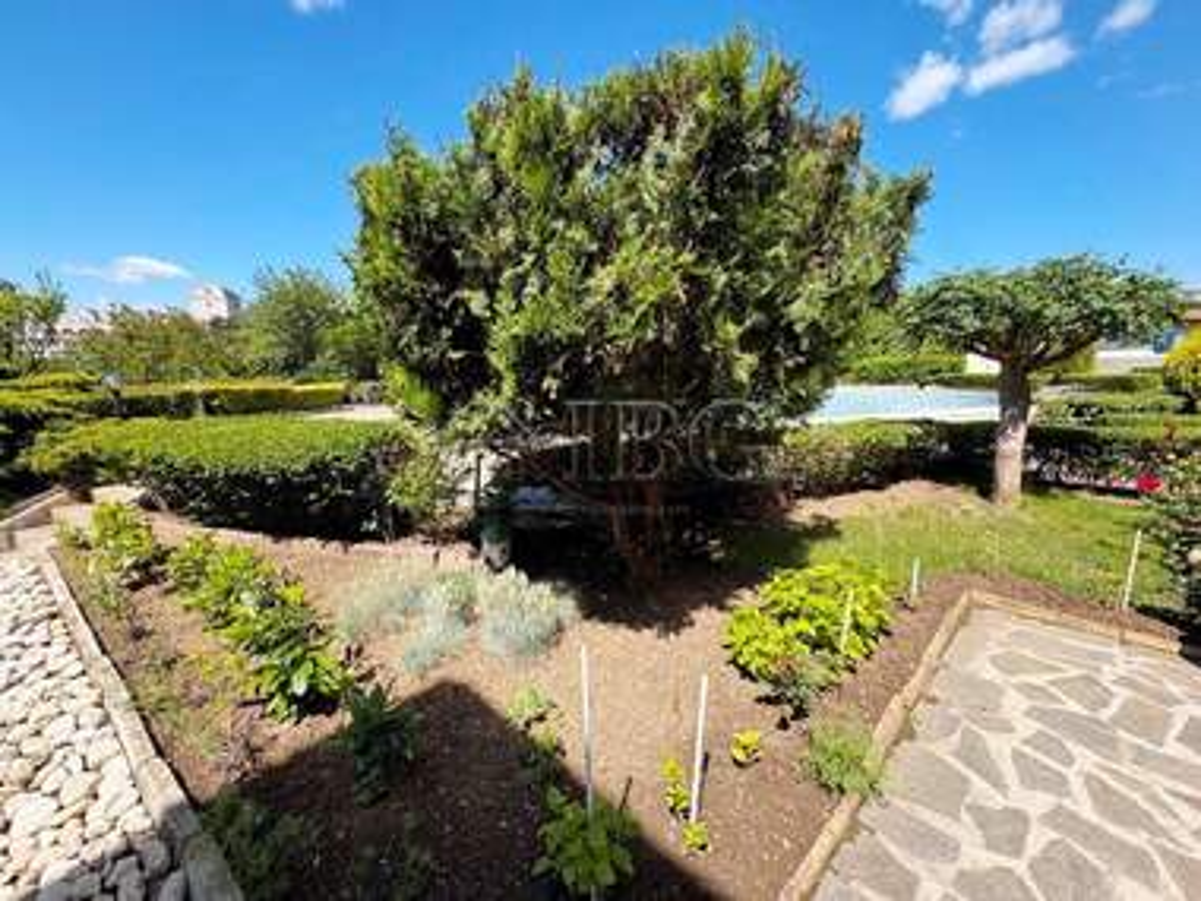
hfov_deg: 102.1
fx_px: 486
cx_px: 600
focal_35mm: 14
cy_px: 450
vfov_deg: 85.7
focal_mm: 2.22
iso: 40
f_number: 2.2
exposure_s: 1/625
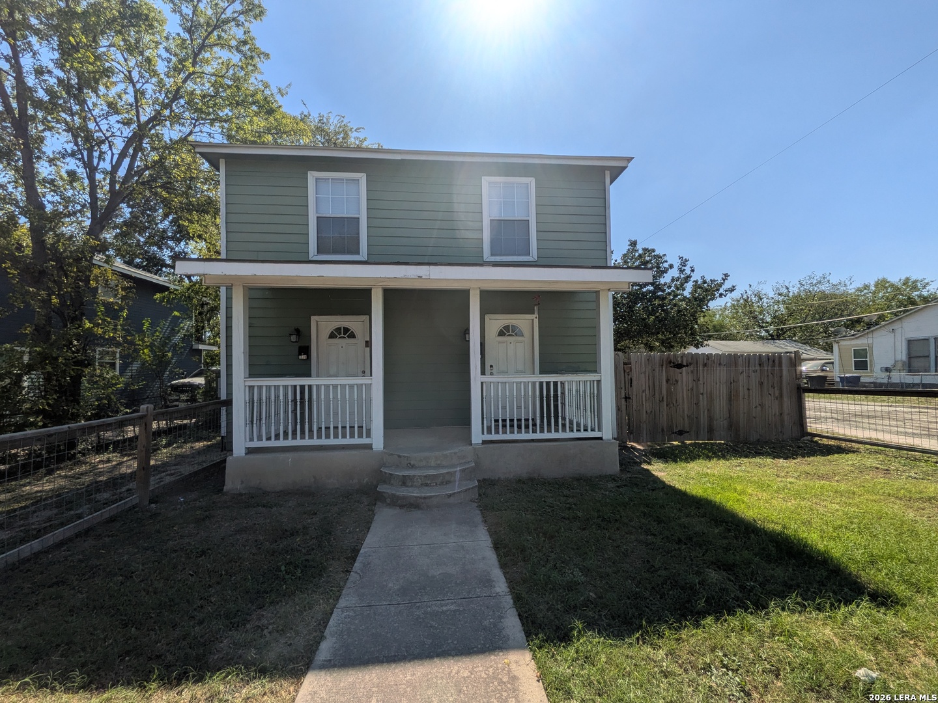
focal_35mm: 14
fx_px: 379
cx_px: 469
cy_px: 352
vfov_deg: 85.7
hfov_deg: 102.1
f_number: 2.2
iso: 48
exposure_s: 1/2604
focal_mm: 1.85
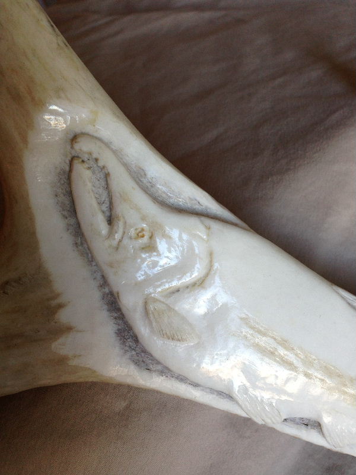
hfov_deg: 42.9
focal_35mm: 33
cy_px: 238
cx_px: 178
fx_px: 453
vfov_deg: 55.4
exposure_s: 1/60
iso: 64
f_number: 2.4
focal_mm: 4.13
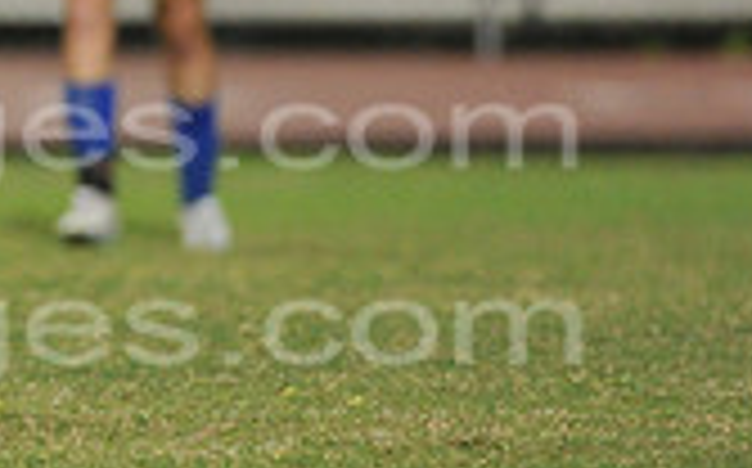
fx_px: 21743
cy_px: -158
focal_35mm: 1062
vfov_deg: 1.2
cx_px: -437
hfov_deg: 2.0
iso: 5000
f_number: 3.2
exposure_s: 1/400
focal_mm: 300
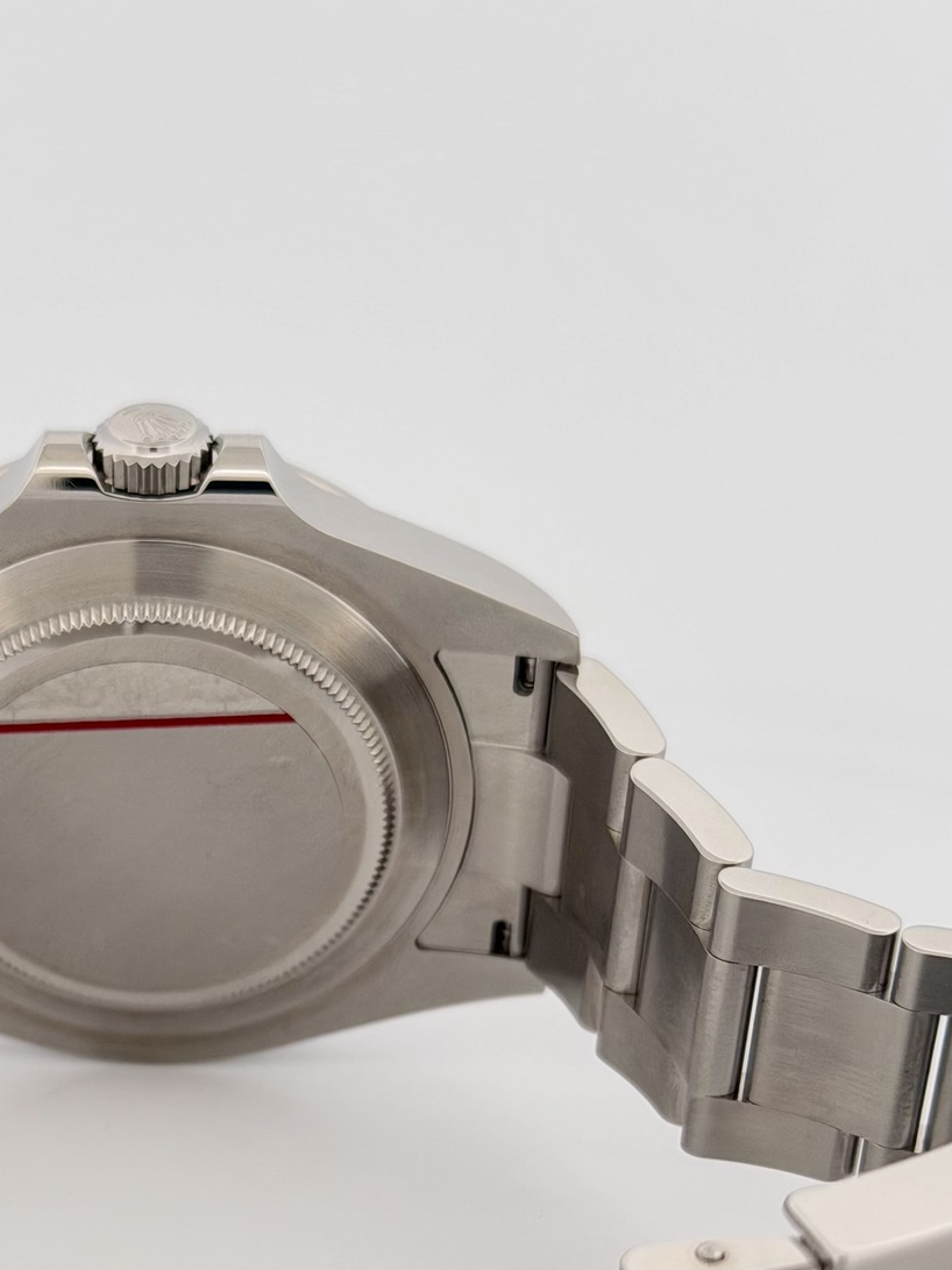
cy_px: 1028
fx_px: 3228
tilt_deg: -24.3
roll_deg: -1.3
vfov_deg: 22.0
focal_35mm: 88
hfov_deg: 16.6
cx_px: 164
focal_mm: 6.76
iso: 64
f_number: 1.78
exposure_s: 1/802
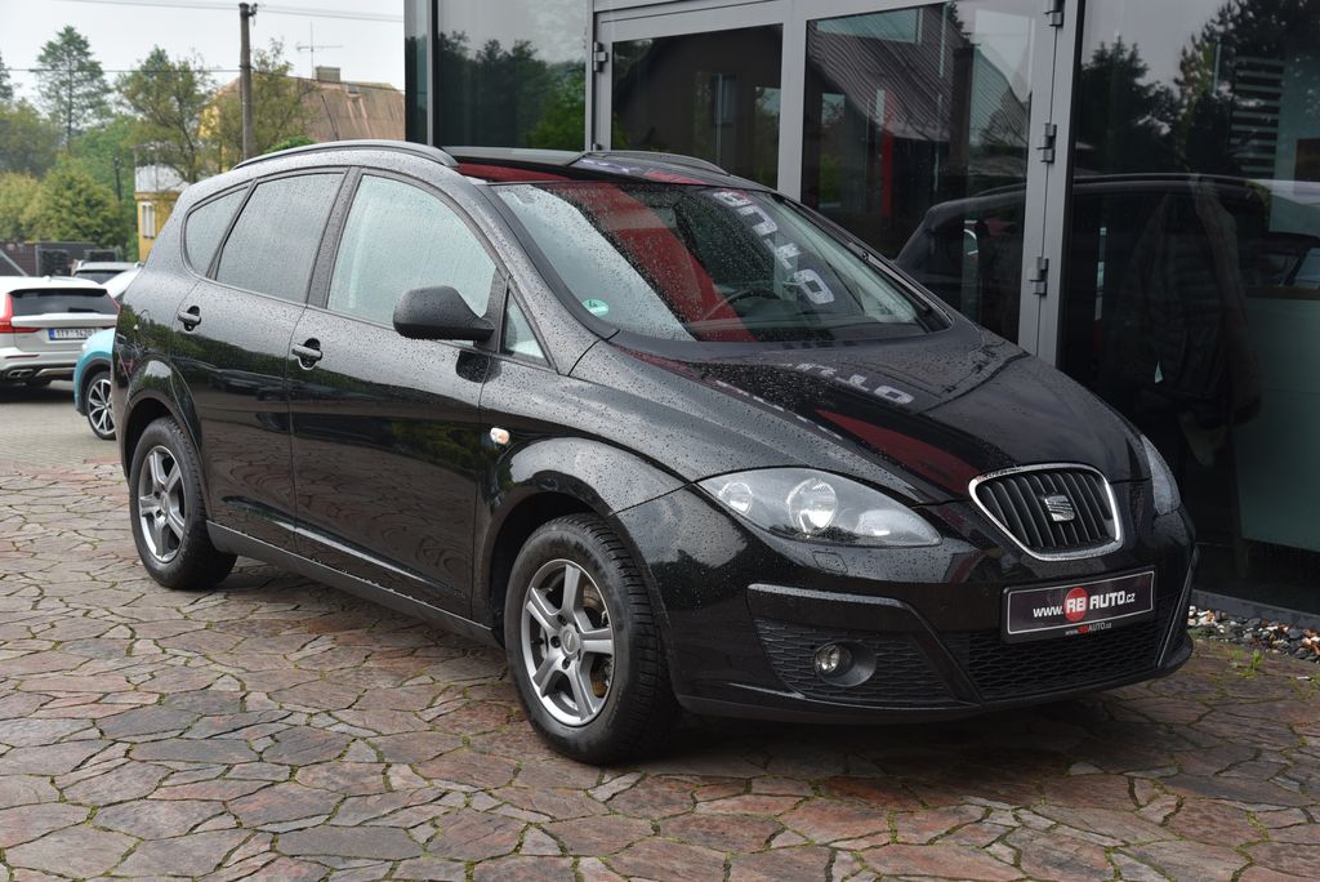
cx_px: 660
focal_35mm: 50
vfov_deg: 27.0
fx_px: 1834
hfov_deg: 39.6
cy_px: 441
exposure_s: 1/200
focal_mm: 50
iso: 500
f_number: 7.1
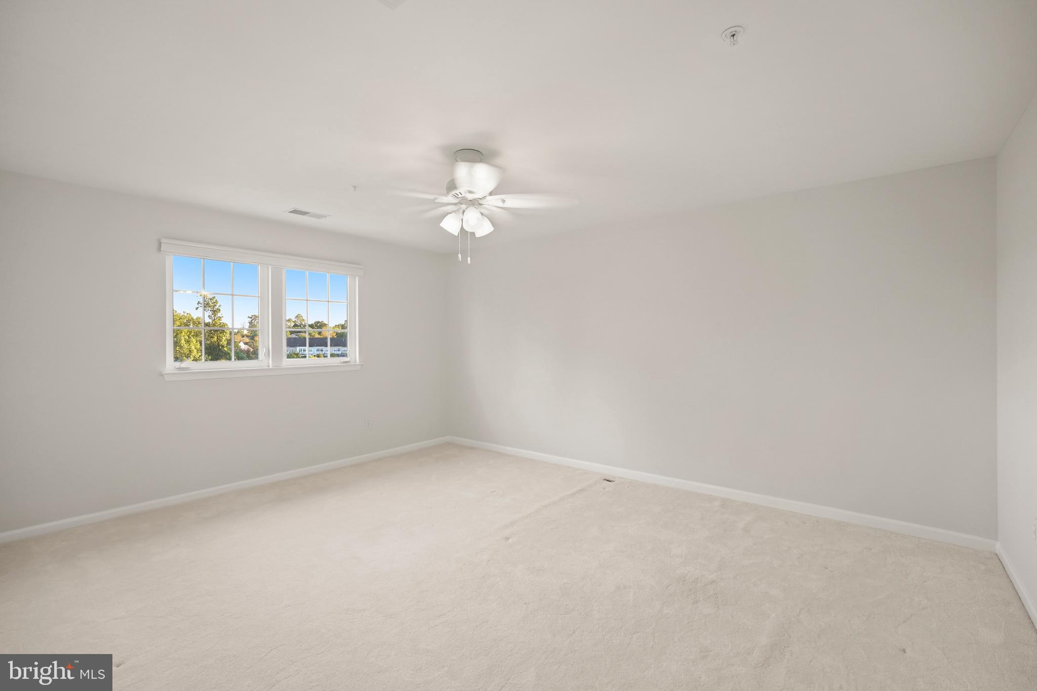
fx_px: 461
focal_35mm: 16
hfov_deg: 96.7
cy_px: 346
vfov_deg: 73.7
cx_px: 518
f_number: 4
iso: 500
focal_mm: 16
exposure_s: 1/30
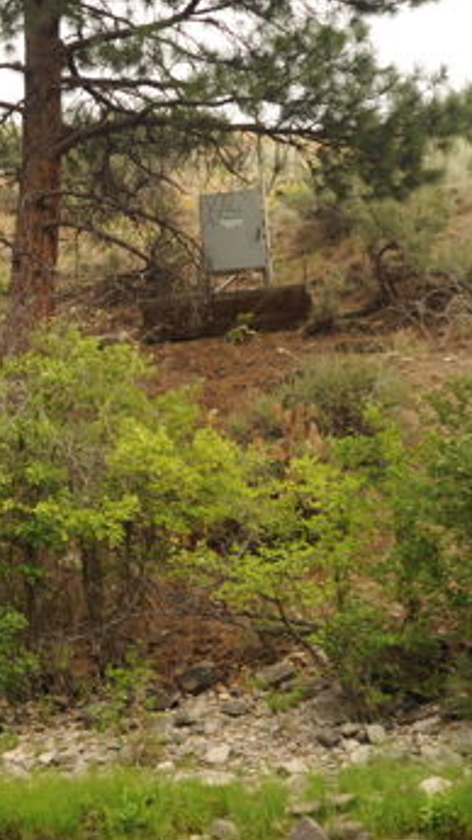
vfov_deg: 25.0
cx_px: -88
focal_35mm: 85
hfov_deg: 13.8
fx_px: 1892
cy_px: 351
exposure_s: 1/100
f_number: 3.5
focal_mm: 35
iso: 200
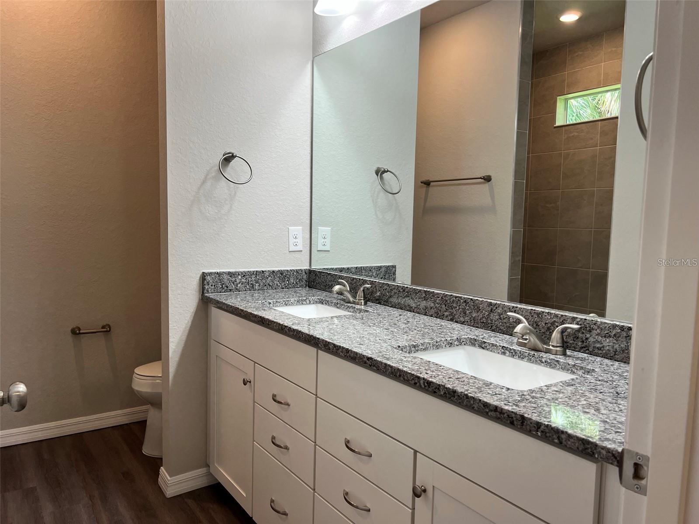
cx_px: 350
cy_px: 262
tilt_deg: -4.5
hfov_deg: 67.3
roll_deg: -1.6
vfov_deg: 53.1
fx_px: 525
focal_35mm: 26
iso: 64
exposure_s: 1/120
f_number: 1.5
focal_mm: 5.7
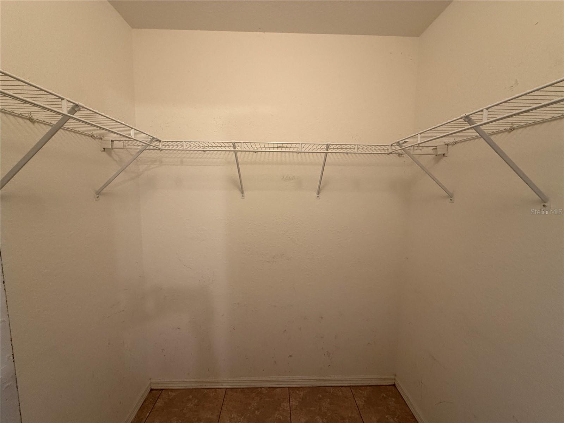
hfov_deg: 102.1
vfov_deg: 85.7
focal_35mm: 14
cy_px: 212
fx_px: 228
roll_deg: -0.7
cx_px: 282
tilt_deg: -5.3
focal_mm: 2.22
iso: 320
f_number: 2.2
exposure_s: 1/60
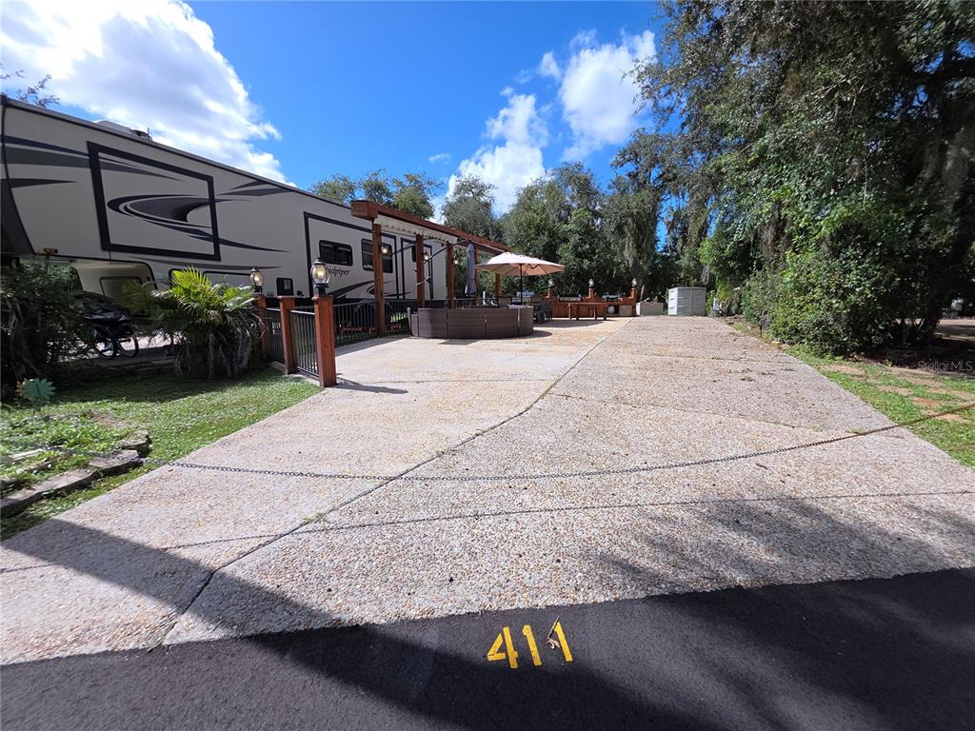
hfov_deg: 106.2
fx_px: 366
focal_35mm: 13
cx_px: 488
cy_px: 366
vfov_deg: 89.9
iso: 20
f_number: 1.9
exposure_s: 1/887
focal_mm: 2.2
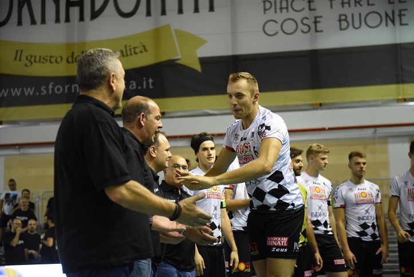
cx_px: 207
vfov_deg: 21.9
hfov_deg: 32.4
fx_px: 713
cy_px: 138
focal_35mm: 62
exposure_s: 1/500
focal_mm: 62
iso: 4000
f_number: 3.2
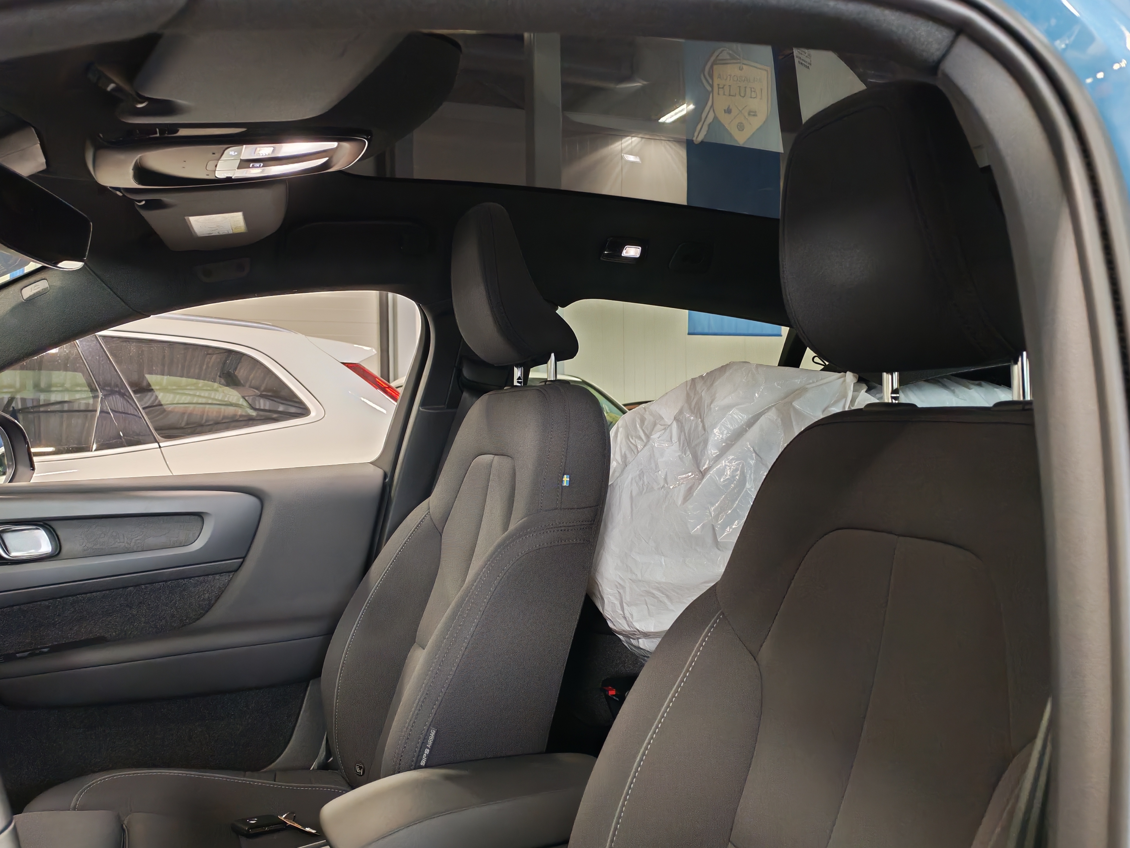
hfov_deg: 55.4
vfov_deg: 42.9
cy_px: 424
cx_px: 565
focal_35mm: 33
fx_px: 1077
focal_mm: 6.12
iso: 800
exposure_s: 1/100
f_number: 1.9
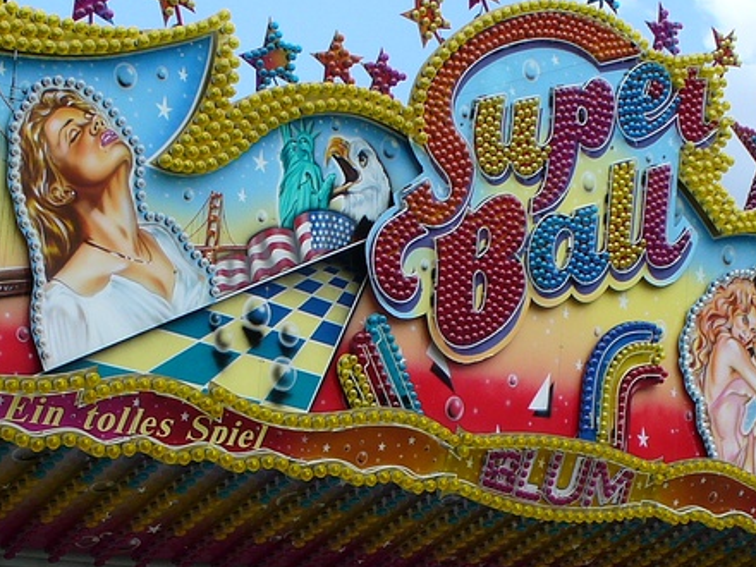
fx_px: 1835
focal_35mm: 84
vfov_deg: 17.4
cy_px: 488
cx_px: 342
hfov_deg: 23.3
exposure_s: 1/160
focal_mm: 6.1
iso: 80
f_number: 5.6
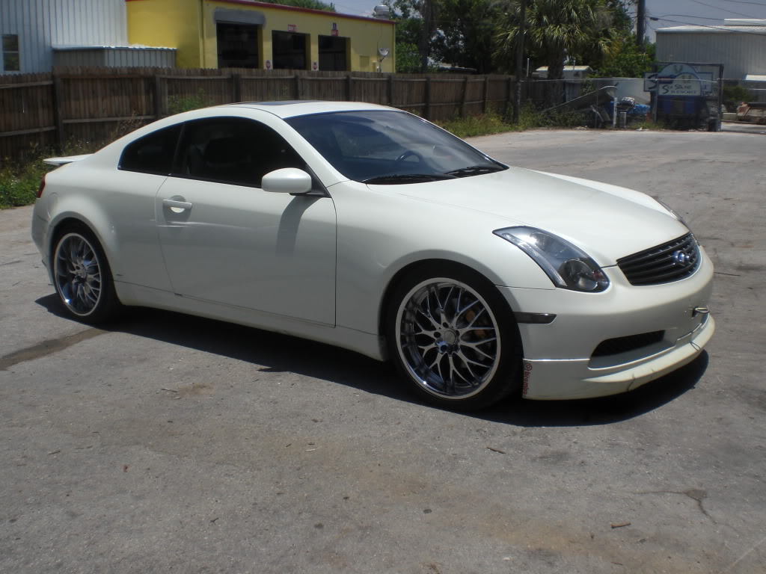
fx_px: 841
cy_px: 287
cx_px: 383
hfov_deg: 49.0
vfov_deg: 37.7
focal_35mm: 38
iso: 50
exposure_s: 1/800
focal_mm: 6.3
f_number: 4.4
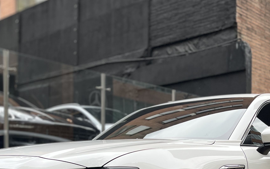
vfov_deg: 19.0
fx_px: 478
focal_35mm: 65
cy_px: 195
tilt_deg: -1.1
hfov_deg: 31.5
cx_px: 132
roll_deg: -0.2
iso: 50
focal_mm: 5.1
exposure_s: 1/710
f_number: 1.6
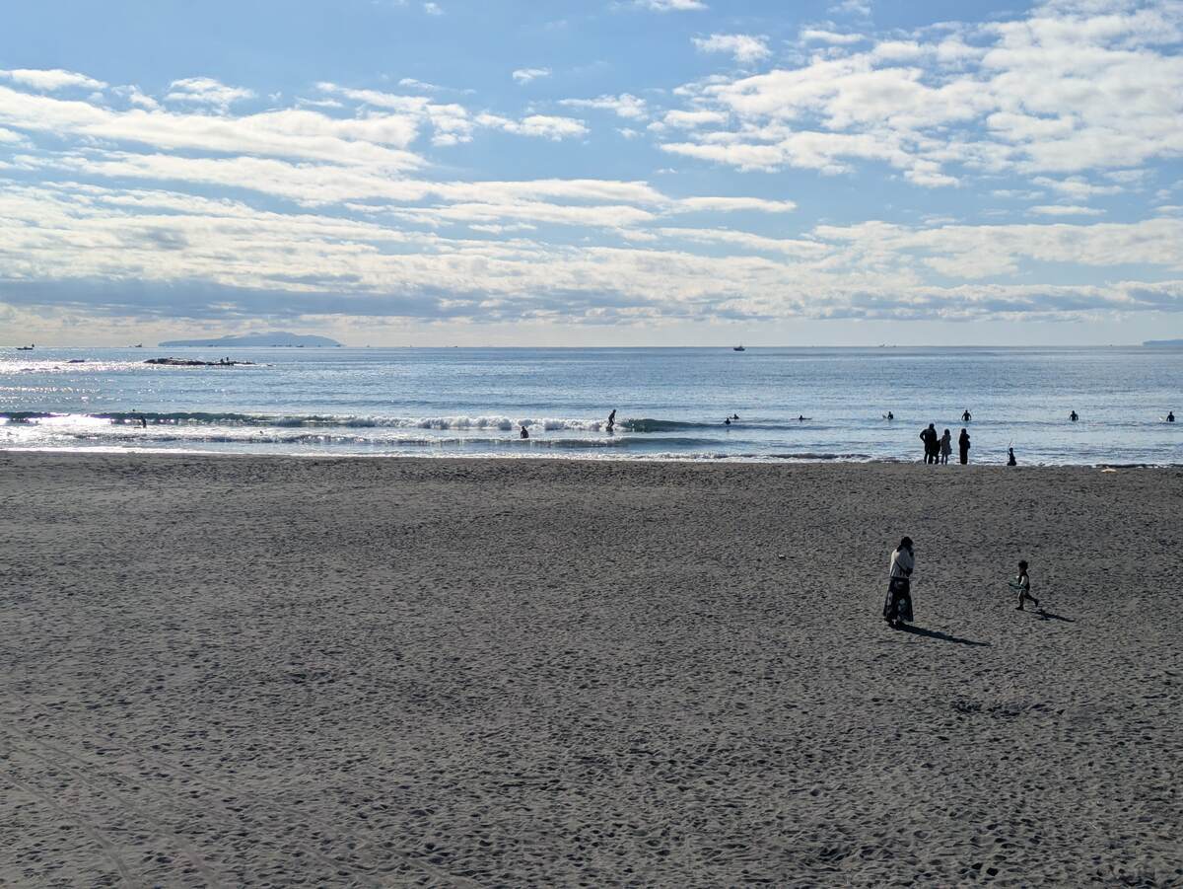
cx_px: 592
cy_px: 444
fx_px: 1744
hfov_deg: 37.5
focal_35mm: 51
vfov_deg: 28.6
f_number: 1.89
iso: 41
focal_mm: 5.43
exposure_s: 1/7092
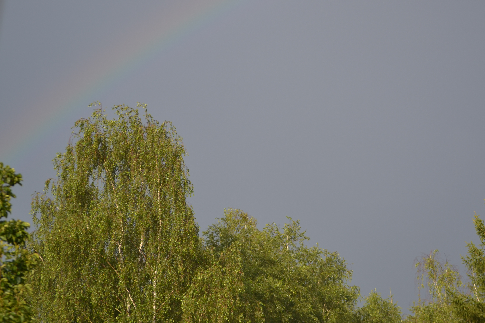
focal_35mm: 110
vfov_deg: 12.5
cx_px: 308
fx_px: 1477
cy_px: 138
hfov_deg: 18.6
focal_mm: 55
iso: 100
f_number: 4
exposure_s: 1/320
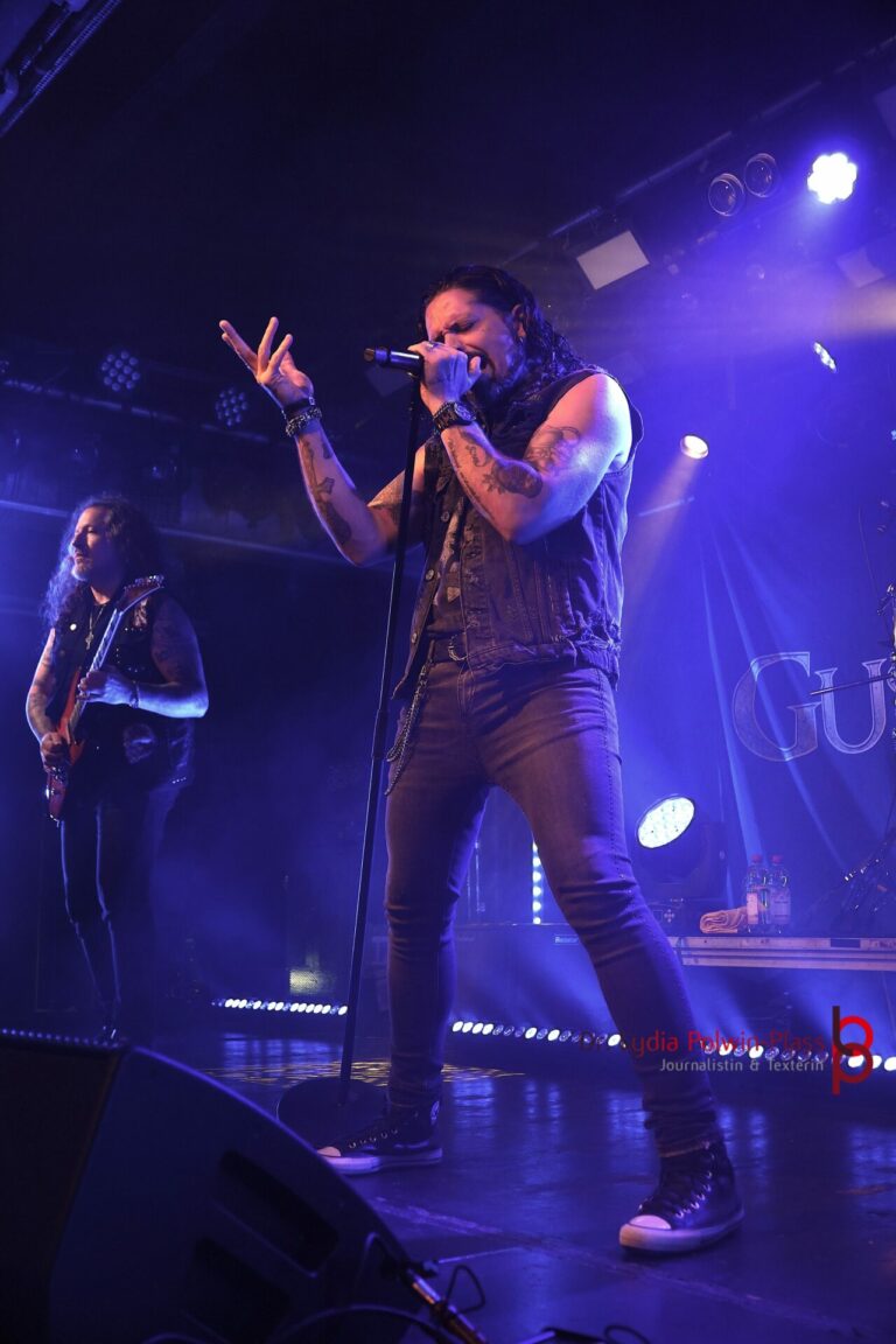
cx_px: 448
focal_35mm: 38
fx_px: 1400
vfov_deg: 51.3
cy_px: 672
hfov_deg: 35.5
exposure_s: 1/160
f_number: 4
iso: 1250
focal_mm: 25
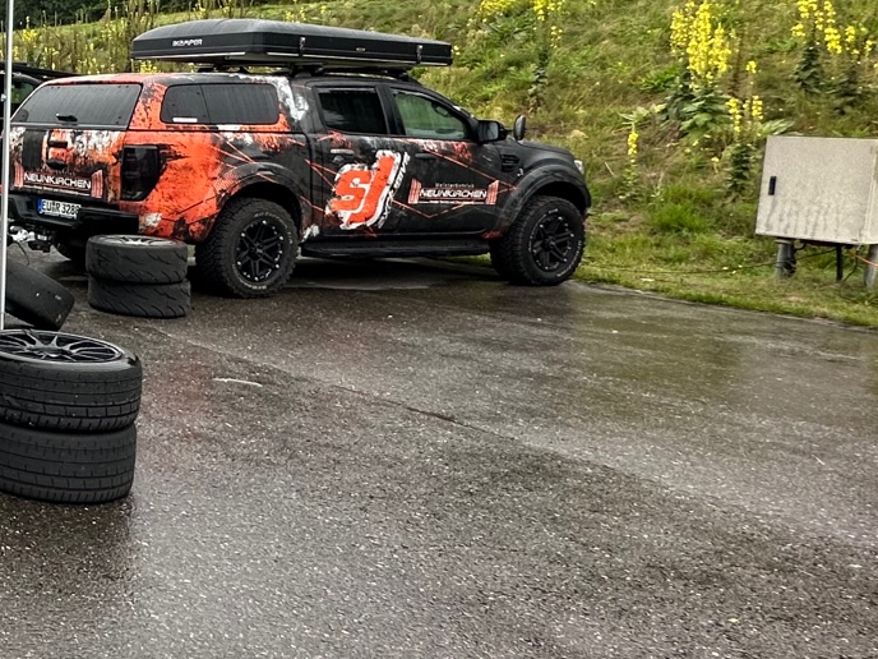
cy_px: 194
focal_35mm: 41
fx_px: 1040
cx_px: -391
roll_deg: -0.6
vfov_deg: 34.6
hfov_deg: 30.1
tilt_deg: -5.1
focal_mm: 2.22
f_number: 2.2
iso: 40
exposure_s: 1/264
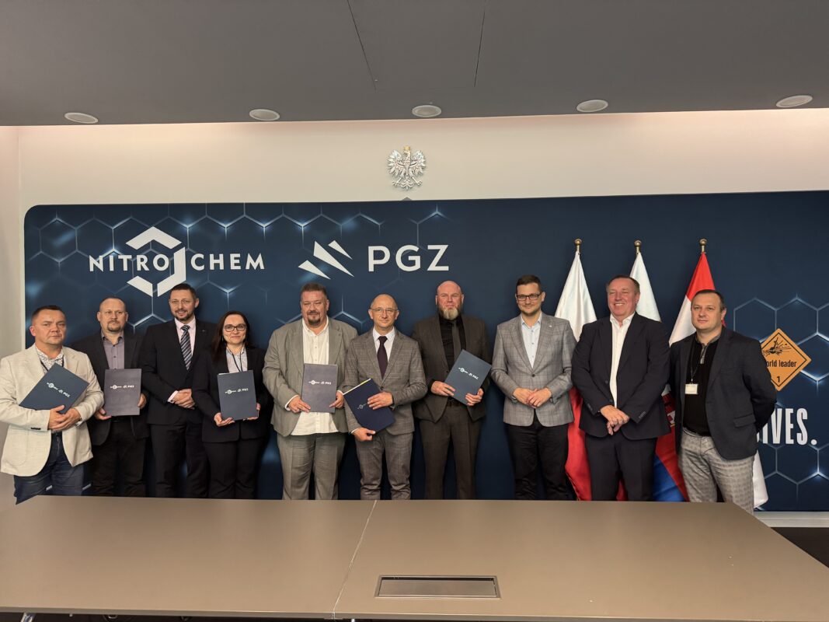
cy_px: 311
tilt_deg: -0.2
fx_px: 575
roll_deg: +0.8
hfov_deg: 71.6
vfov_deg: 56.8
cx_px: 414
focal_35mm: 24
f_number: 1.78
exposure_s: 1/50
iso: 500
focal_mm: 6.76
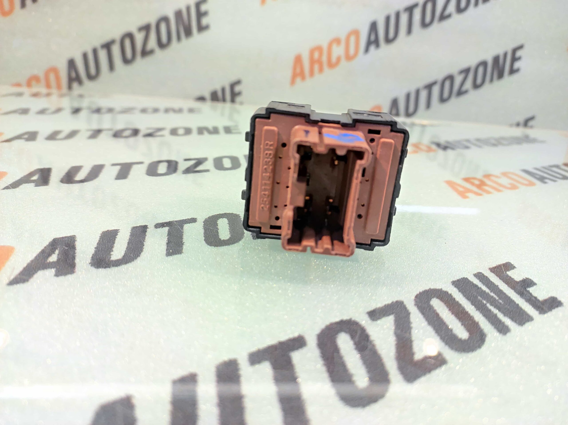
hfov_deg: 91.1
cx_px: 284
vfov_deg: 74.7
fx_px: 279
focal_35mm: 17
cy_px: 212
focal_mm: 4.74
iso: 1596
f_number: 1.79
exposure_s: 1/33
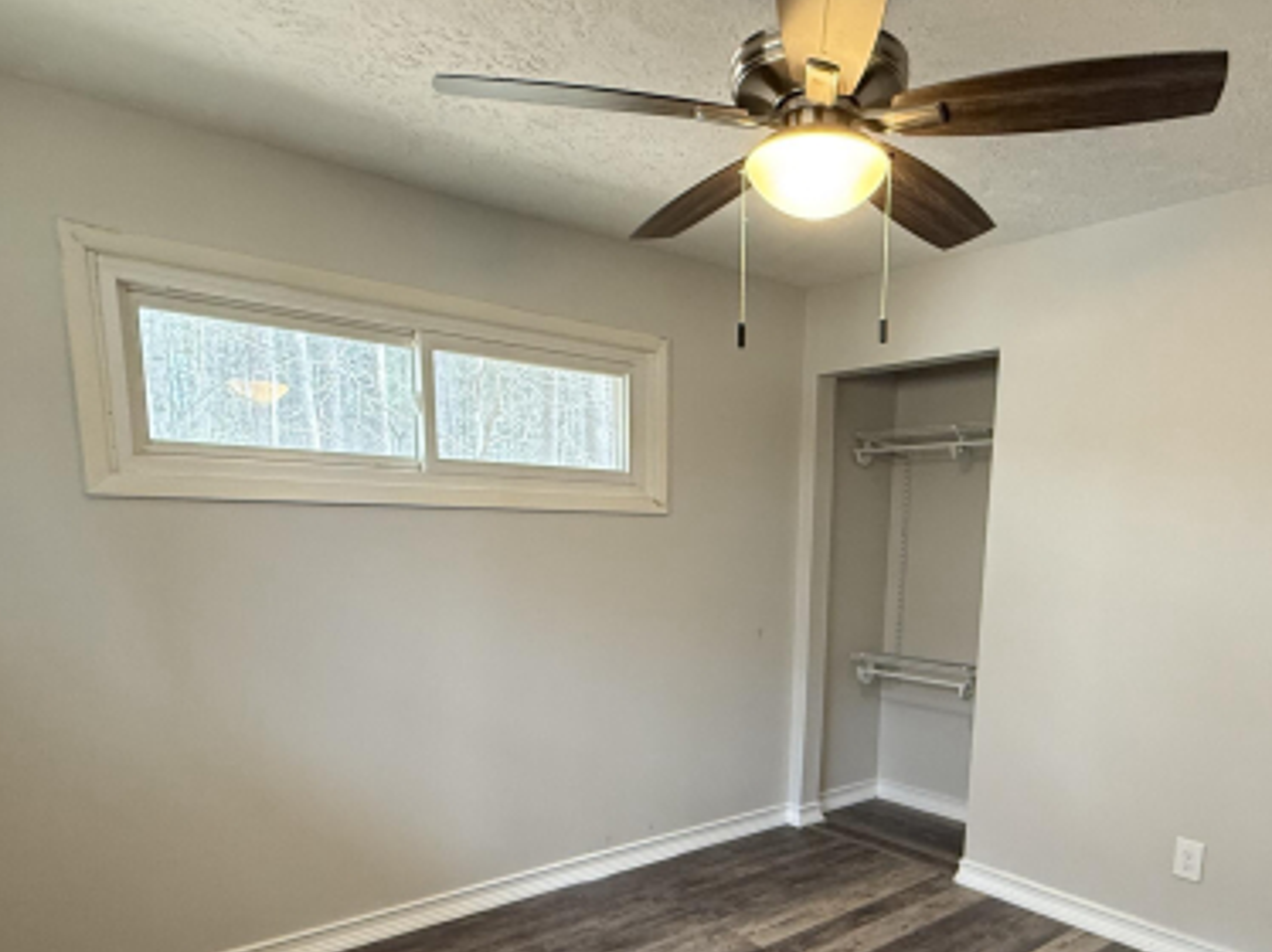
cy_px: 697
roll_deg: -1.0
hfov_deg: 68.9
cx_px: 747
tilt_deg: -9.2
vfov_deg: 52.7
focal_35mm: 25
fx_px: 918
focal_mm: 2.22
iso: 320
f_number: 2.2
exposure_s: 1/60
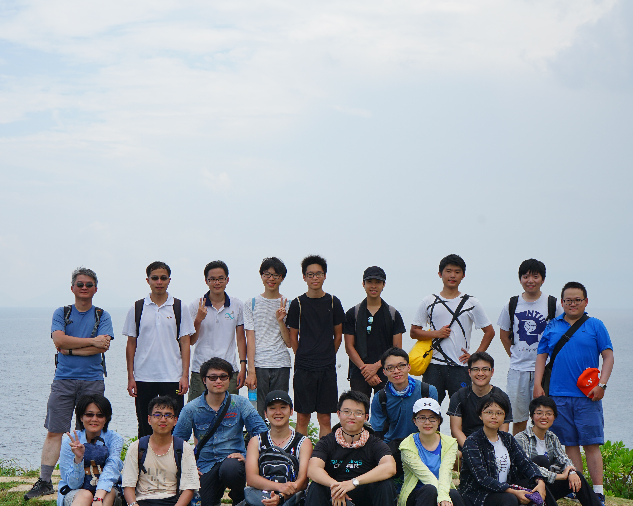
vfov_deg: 24.9
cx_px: 325
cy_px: 301
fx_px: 1143
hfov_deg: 31.0
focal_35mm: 61
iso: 100
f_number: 9
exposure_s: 1/160
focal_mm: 44
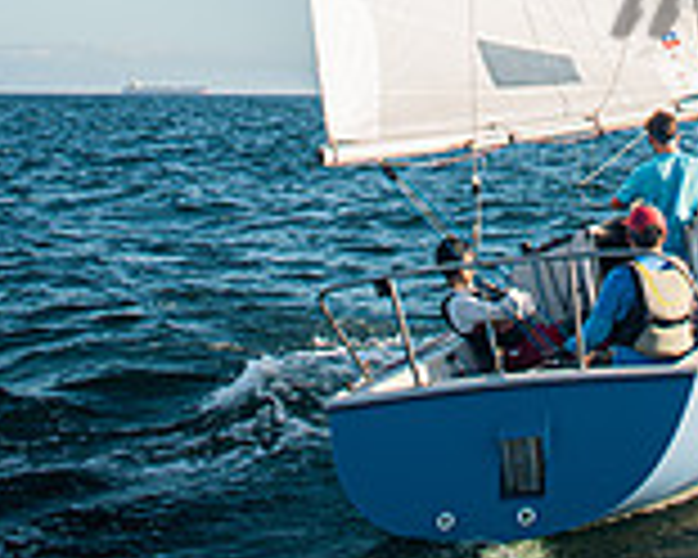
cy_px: -288
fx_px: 1942
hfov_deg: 20.2
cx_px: 509
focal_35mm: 94
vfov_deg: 15.1
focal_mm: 23
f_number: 4.5
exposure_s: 1/160
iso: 100
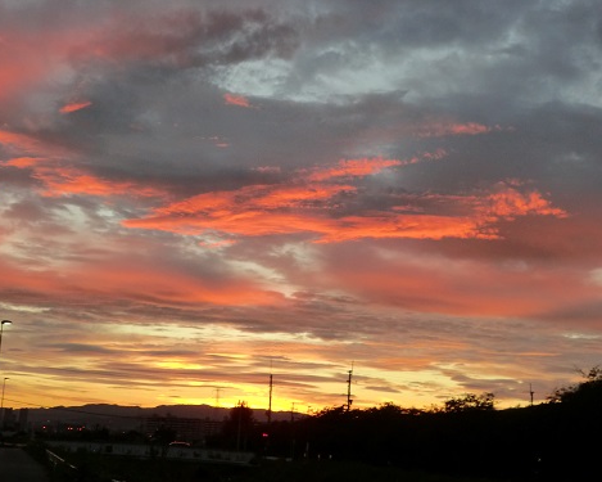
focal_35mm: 57
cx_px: 313
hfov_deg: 33.0
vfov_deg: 26.7
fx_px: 1015
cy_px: 244
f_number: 4.5
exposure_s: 1/60
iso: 125
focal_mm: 9.8
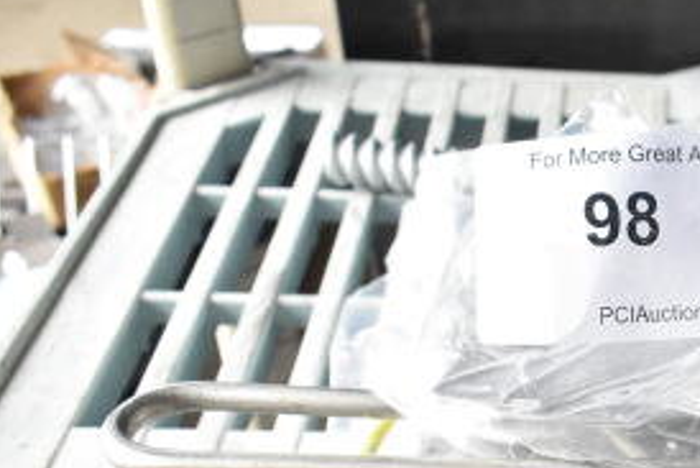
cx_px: 772
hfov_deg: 26.5
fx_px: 1364
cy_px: 446
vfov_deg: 19.0
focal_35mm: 70
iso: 1600
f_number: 6.3
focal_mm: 21
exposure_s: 1/160
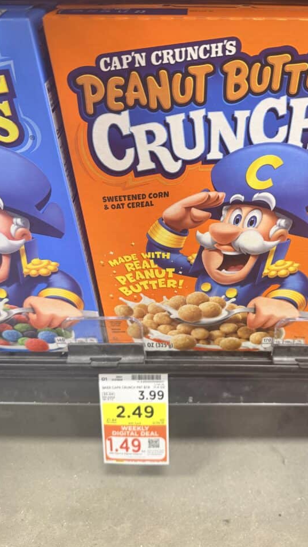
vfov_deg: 67.9
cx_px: 208
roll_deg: -0.3
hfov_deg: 40.9
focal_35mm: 28
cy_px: 259
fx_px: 406
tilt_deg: -35.8
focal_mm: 6.76
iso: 250
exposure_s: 1/60
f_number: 1.78
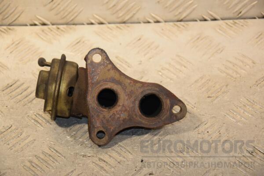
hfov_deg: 16.1
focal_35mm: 128
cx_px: 132
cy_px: 88
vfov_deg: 10.8
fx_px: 935
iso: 800
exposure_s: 1/200
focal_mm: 85
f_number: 5.6
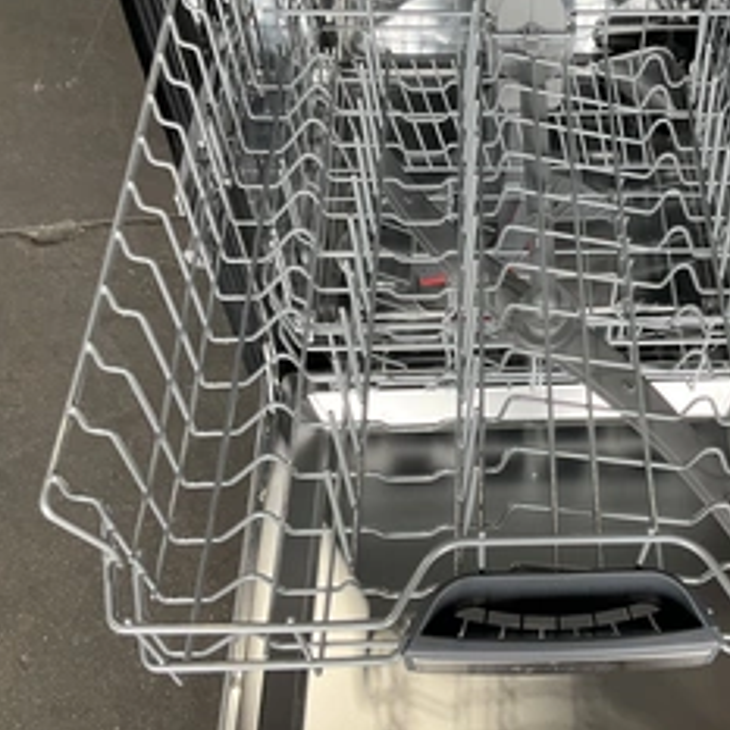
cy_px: 304
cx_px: 545
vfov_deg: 38.2
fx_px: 1050
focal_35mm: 44
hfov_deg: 37.4
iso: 25
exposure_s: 1/145
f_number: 1.8
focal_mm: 3
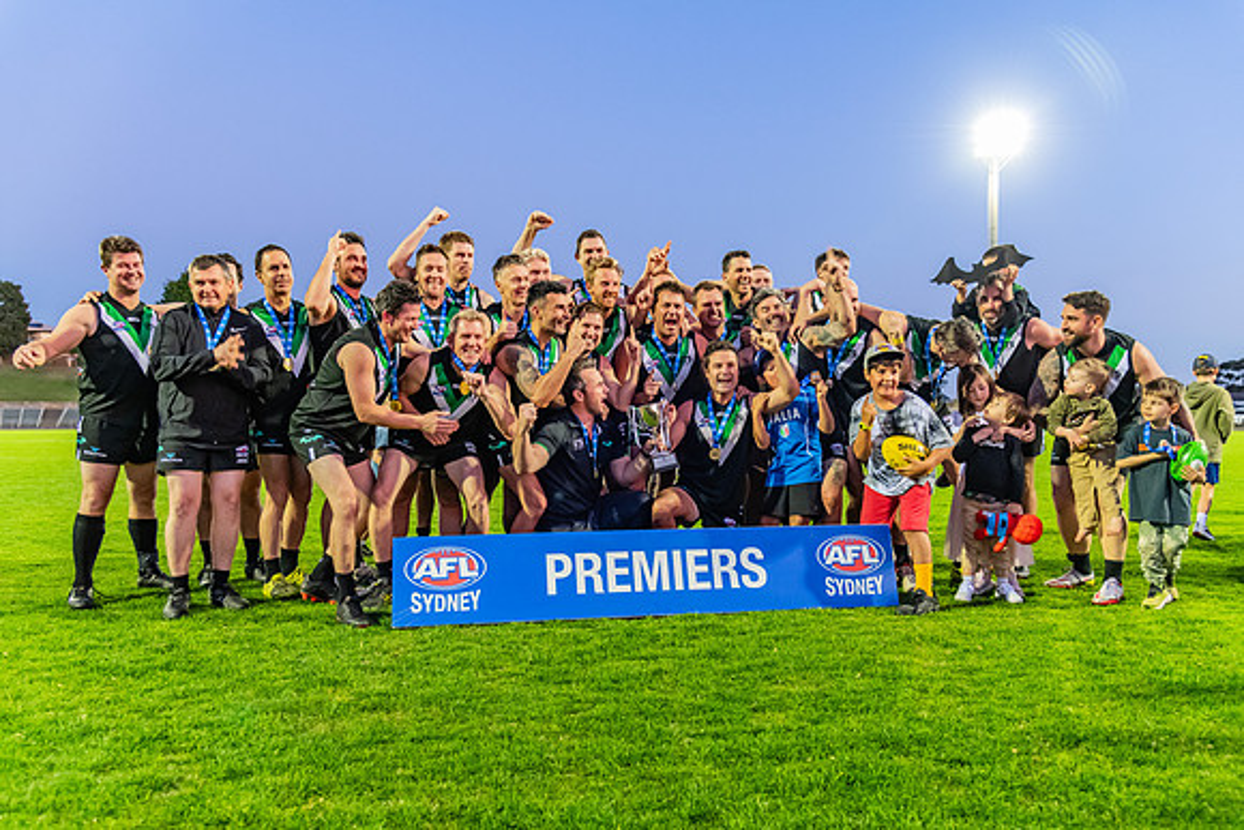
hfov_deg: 69.1
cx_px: 630
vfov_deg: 49.4
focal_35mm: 26
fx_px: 903
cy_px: 430
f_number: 4
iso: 3200
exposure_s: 1/100
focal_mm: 24
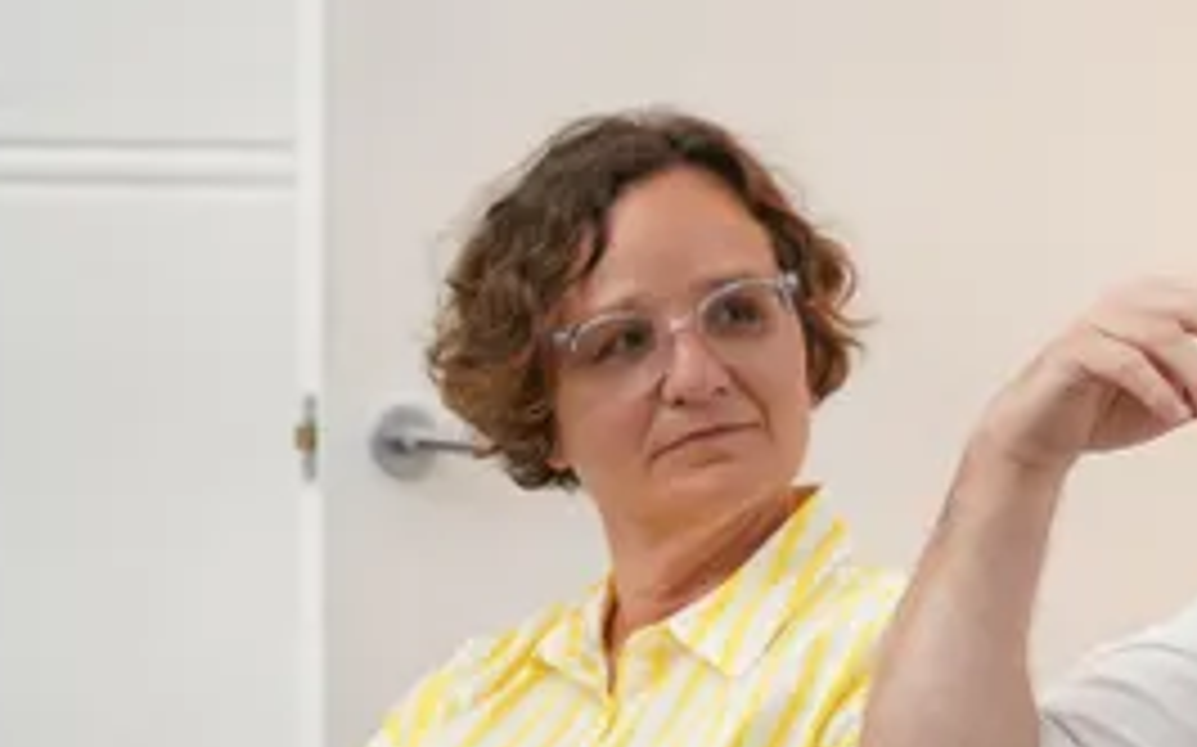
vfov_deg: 6.0
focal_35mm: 220
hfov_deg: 9.5
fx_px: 7174
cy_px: 502
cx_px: 1274
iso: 800
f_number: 2.8
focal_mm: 70
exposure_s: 1/60
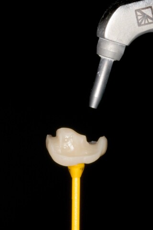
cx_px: 93
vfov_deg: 7.0
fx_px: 1877
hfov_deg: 4.7
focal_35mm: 294
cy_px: 128
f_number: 29
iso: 200
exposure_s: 1/200
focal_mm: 105
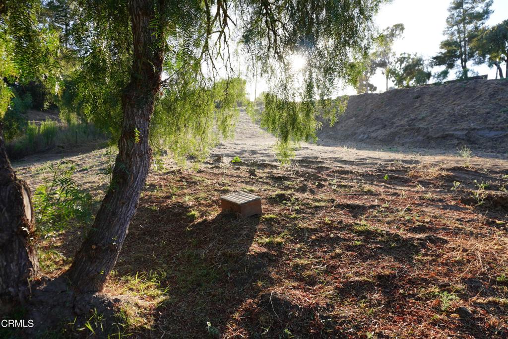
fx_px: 339
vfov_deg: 53.1
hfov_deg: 73.7
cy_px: 170
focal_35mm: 24
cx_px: 254
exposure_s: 1/125
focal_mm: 16
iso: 100
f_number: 5
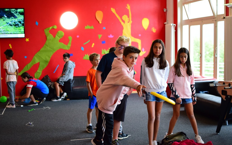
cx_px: 117
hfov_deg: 37.2
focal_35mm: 55
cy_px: 74
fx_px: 345
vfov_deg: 23.8
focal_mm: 35
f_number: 1.8
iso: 1400
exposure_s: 1/320
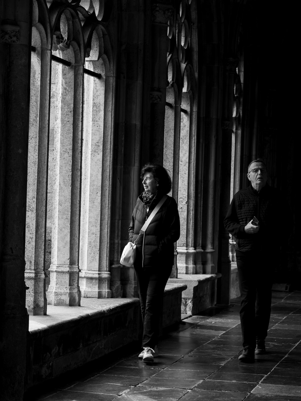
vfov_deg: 21.8
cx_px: 150
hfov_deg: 16.4
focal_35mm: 90
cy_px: 200
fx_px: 1043
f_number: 3.5
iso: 200
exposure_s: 1/125
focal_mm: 45
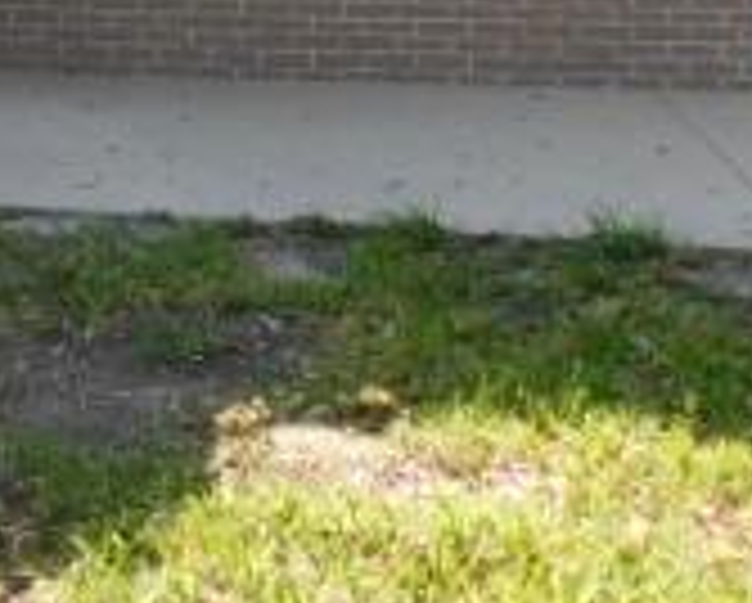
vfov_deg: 16.9
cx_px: -158
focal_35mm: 86
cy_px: -166
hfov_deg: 20.7
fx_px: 1916
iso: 125
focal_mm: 4
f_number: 3
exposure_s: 1/400
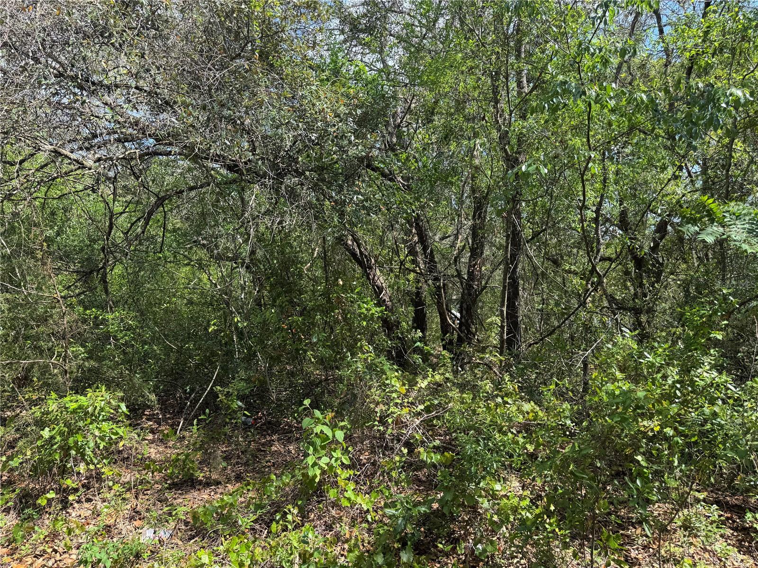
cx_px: 379
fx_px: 526
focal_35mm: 24
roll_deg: +1.0
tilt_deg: -3.1
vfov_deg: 56.8
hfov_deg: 71.6
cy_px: 284
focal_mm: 6.76
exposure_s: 1/900
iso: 80
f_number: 1.78
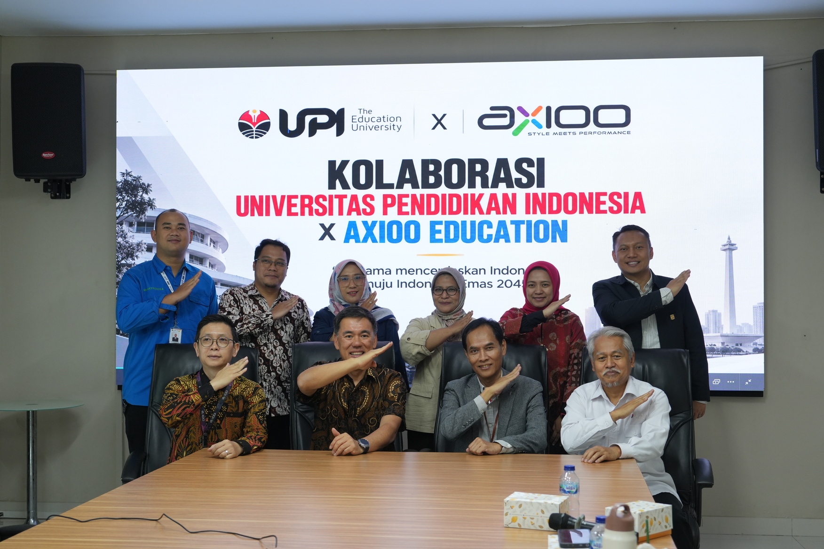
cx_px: 412
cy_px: 274
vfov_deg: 27.0
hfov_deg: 39.6
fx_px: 1144
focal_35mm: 50
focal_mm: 50
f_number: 5.6
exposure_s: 1/50
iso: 1000
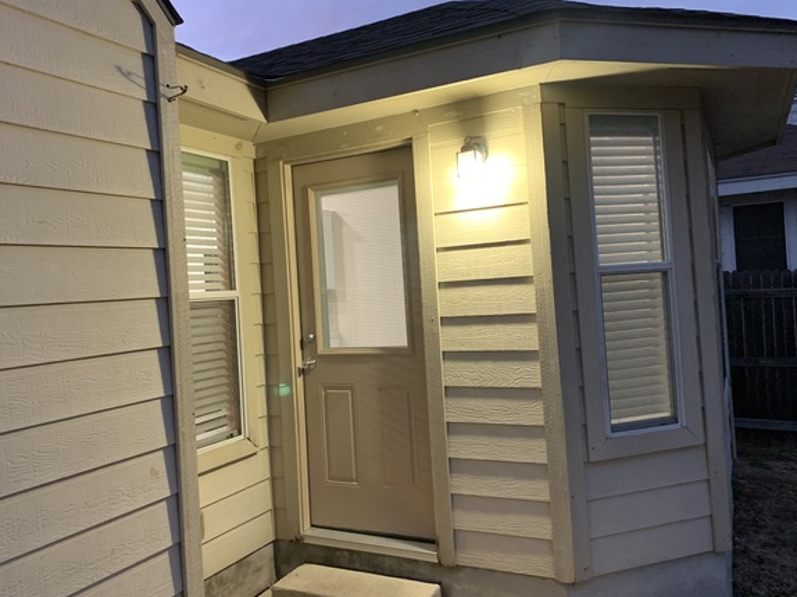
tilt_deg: +1.9
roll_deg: +4.1
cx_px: 389
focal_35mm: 29
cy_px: 294
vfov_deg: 48.2
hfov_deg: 61.7
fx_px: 667
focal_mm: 4.25
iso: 320
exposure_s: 1/40
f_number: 1.8
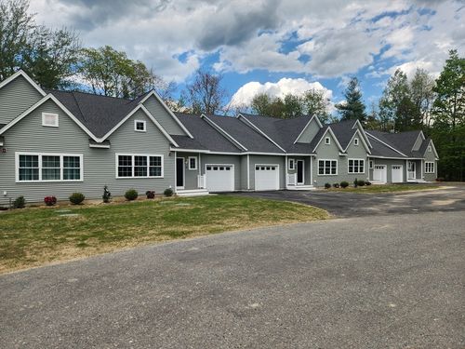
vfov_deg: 58.9
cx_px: 232
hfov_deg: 73.9
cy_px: 174
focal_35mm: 23
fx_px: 309
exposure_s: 1/1099
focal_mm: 5.4
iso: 20
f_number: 1.8
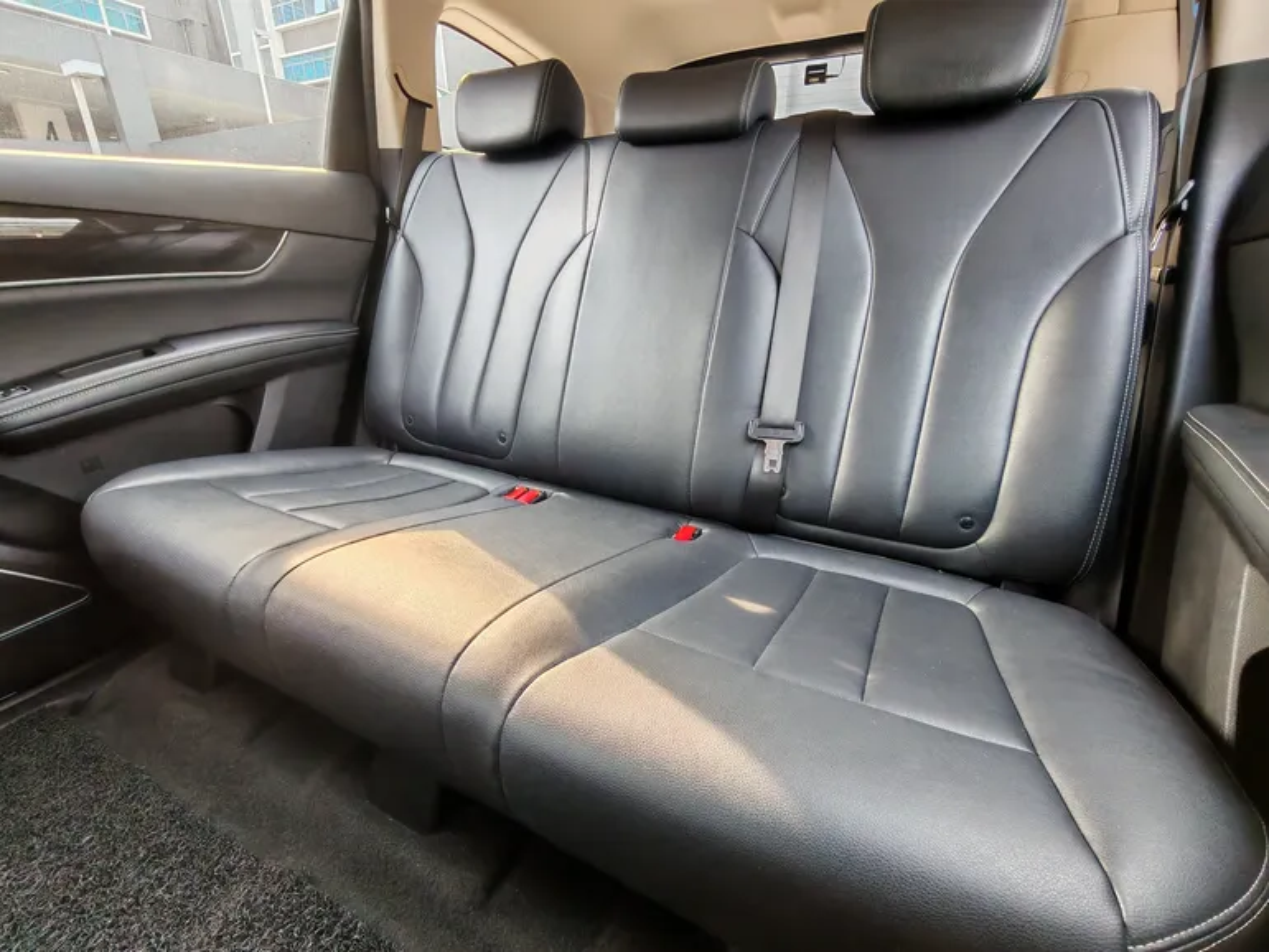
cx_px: 634
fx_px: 587
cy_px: 476
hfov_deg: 94.5
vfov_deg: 78.1
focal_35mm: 16
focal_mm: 1.96
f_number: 2.2
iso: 64
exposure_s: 1/50
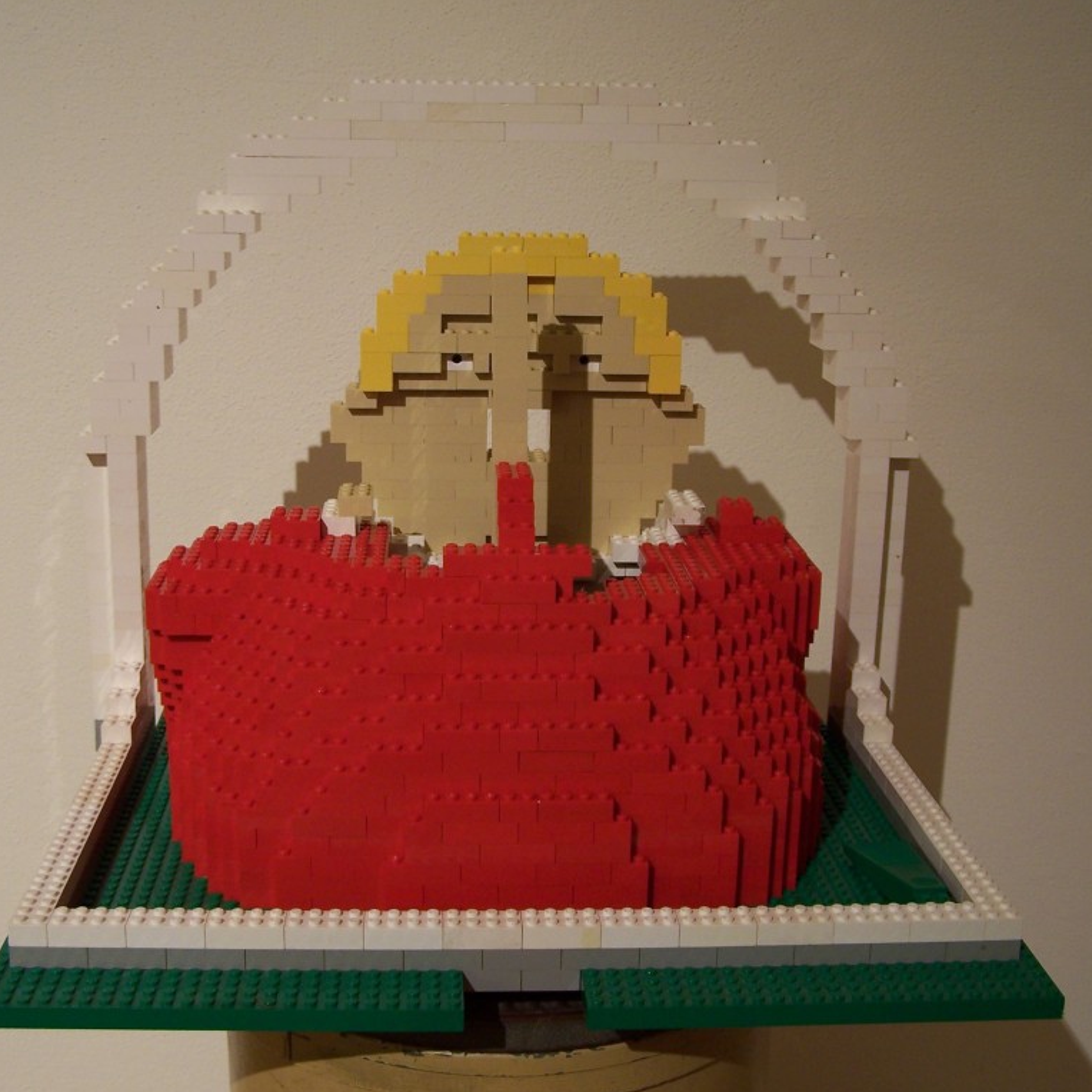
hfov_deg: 37.5
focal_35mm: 45
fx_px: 1606
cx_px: 509
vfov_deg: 37.6
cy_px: 547
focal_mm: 6.3
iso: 80
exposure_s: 1/2
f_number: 2.8
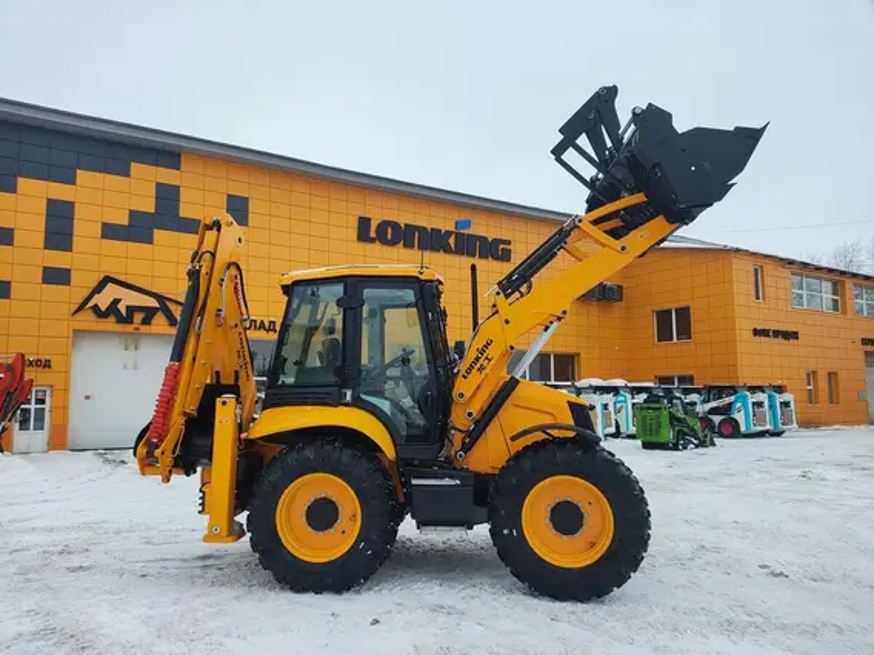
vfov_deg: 54.9
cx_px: 437
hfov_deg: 69.4
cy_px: 328
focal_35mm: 25
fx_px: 631
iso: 132
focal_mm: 4.71
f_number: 1.79
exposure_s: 1/100
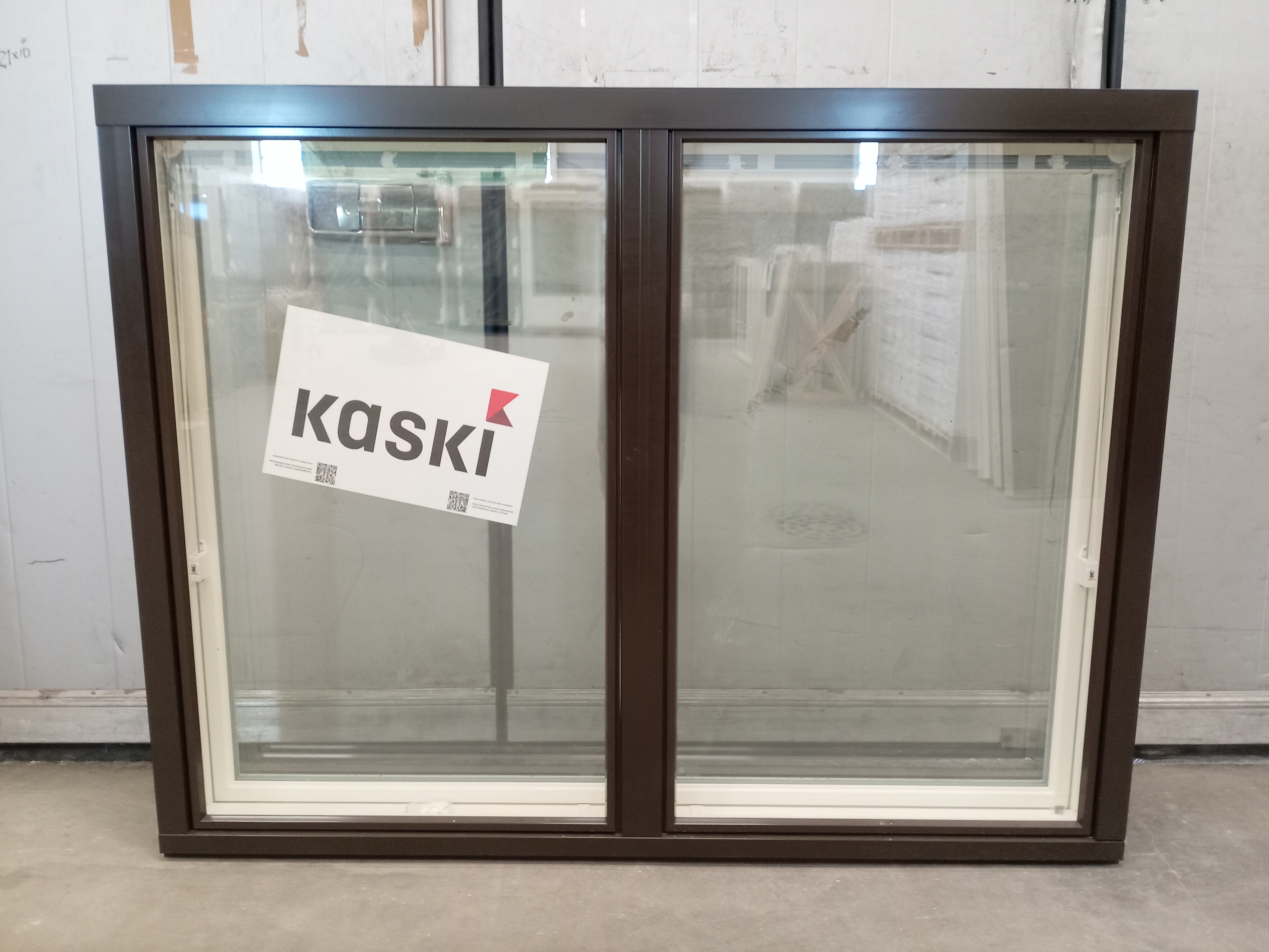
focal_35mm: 27
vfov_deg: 51.4
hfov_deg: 65.3
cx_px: 634
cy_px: 476
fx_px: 990
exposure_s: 1/20
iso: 1275
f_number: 1.8
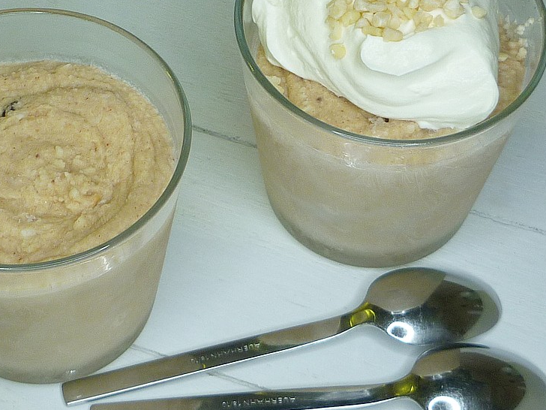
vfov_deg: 15.2
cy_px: 170
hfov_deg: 20.2
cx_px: 244
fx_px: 1530
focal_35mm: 97
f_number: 3
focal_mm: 6.4
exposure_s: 1/40
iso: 80
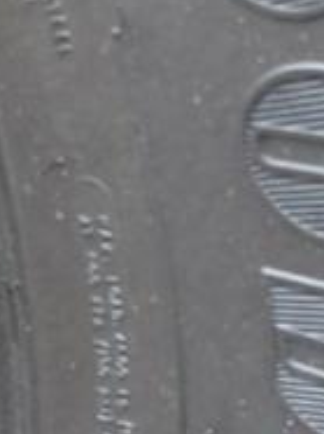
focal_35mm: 138
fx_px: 1726
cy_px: 436
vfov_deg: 14.1
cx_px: 112
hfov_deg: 10.7
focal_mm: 4.65
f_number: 1.8
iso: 64
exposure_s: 1/100
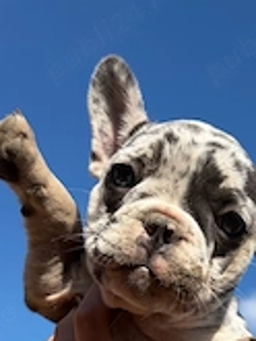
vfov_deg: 27.9
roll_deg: -16.1
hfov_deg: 23.3
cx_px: 153
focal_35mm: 63
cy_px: 378
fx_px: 620
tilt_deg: +22.9
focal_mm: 5.96
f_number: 1.6
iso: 50
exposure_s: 1/3831
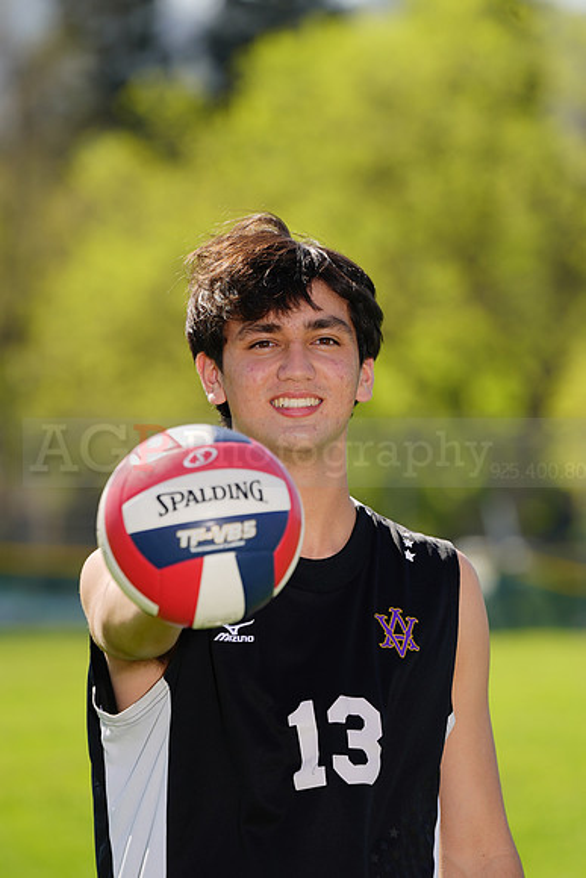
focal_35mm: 318
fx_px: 7759
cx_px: 293
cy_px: 439
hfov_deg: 4.3
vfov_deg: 6.5
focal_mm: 318
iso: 64
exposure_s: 1/200
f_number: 7.1
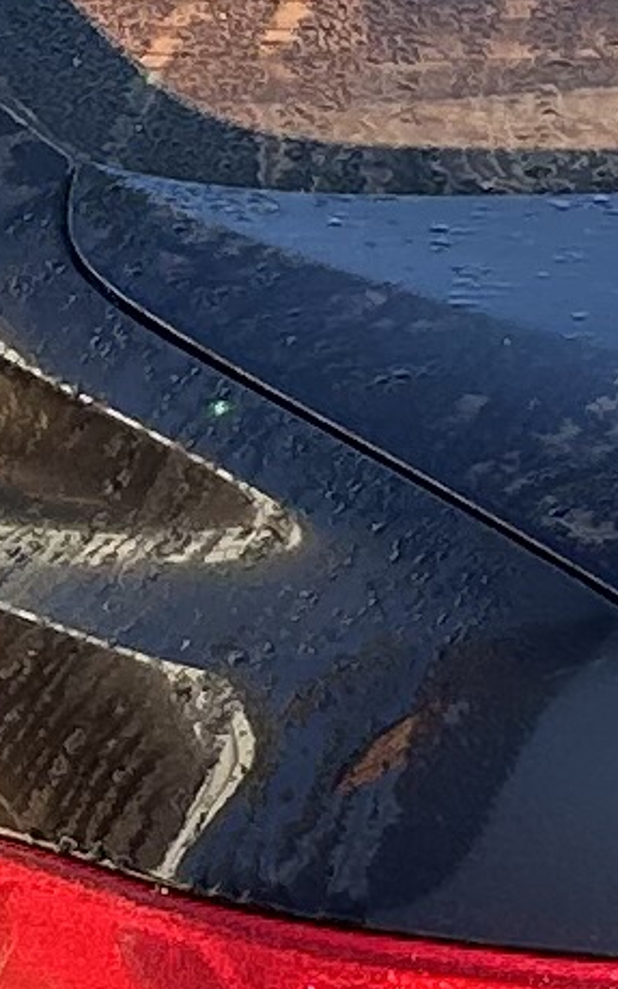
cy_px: 470
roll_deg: -2.3
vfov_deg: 8.7
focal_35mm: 242
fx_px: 6519
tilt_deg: -16.9
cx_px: 1176
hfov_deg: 5.3
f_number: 1.5
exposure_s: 1/1029
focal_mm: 5.7
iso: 50
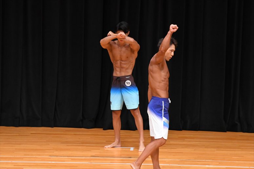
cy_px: 84
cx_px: 127
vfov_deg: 5.1
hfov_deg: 7.6
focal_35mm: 270
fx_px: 1904
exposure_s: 1/400
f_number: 5.6
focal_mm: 180
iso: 4000
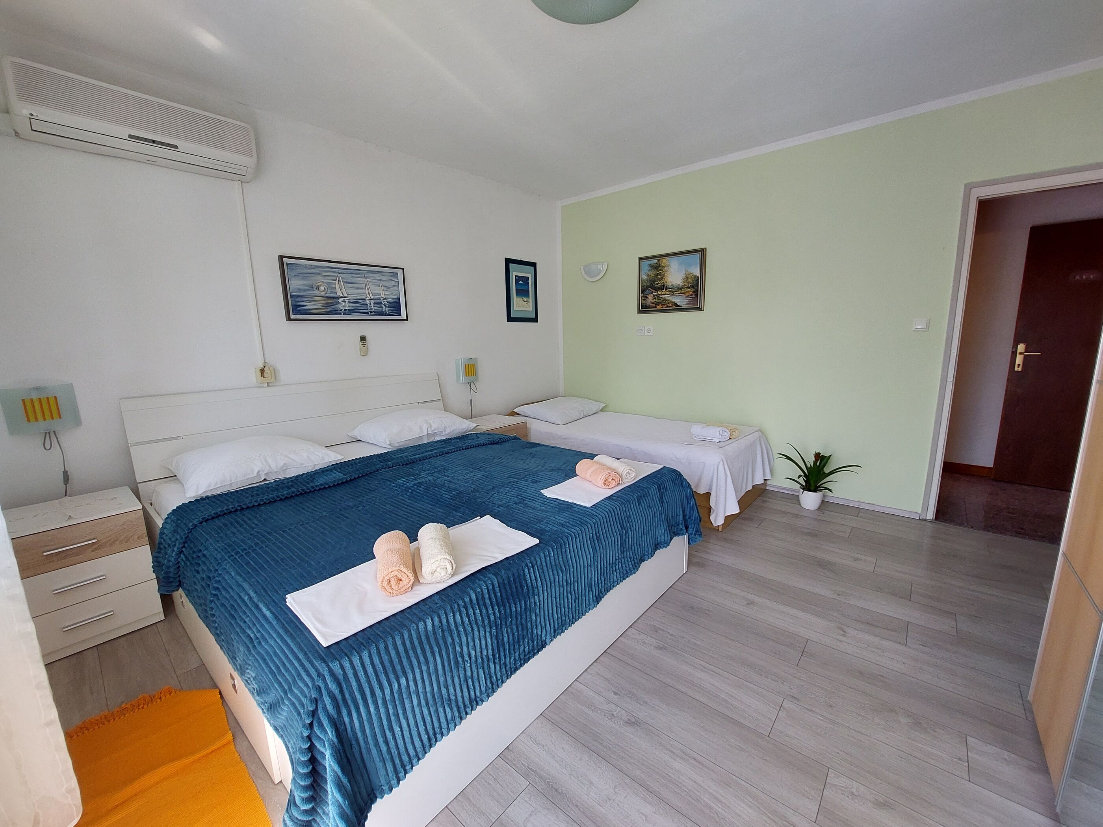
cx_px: 552
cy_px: 414
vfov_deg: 89.9
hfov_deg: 106.2
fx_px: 414
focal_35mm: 13
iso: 100
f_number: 2.2
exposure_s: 1/120
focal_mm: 1.74
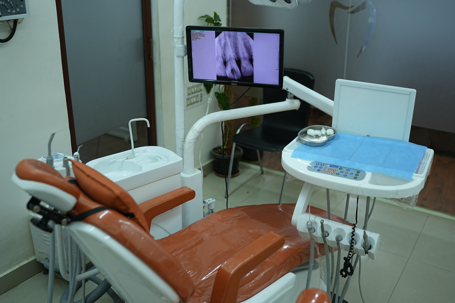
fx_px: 468
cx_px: 224
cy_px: 145
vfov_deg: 35.9
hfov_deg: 51.9
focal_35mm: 37
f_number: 2
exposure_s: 1/125
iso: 200
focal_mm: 35
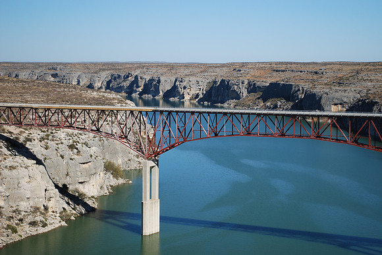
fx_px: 876
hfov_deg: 24.6
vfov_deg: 16.6
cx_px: 191
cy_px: 128
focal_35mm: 82
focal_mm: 55
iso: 100
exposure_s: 1/125
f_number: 5.6
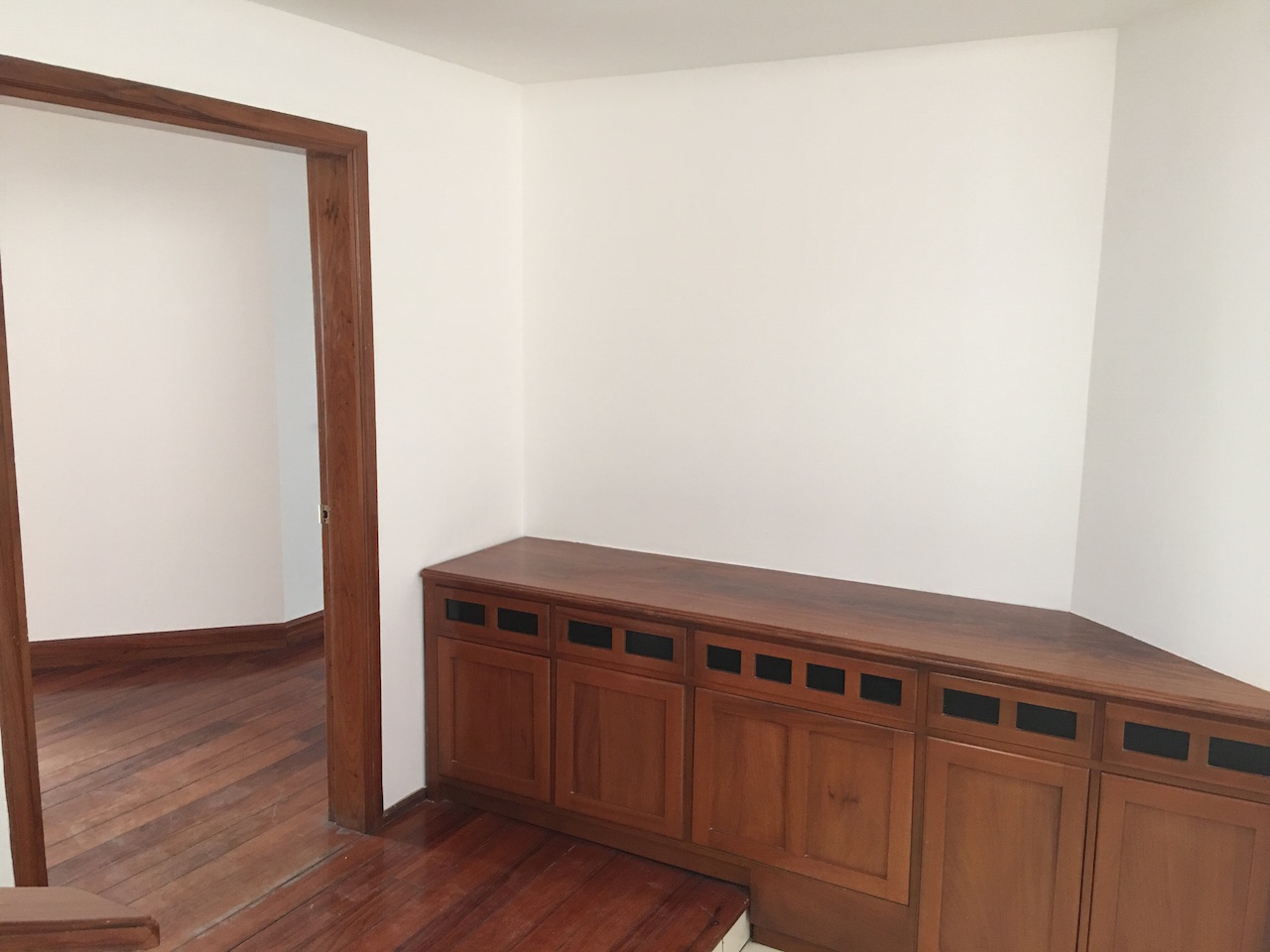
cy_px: 476
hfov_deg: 61.7
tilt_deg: -8.8
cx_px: 635
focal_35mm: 29
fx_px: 1064
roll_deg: -0.1
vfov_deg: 48.2
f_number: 2.2
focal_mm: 4.15
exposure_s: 1/15
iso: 80
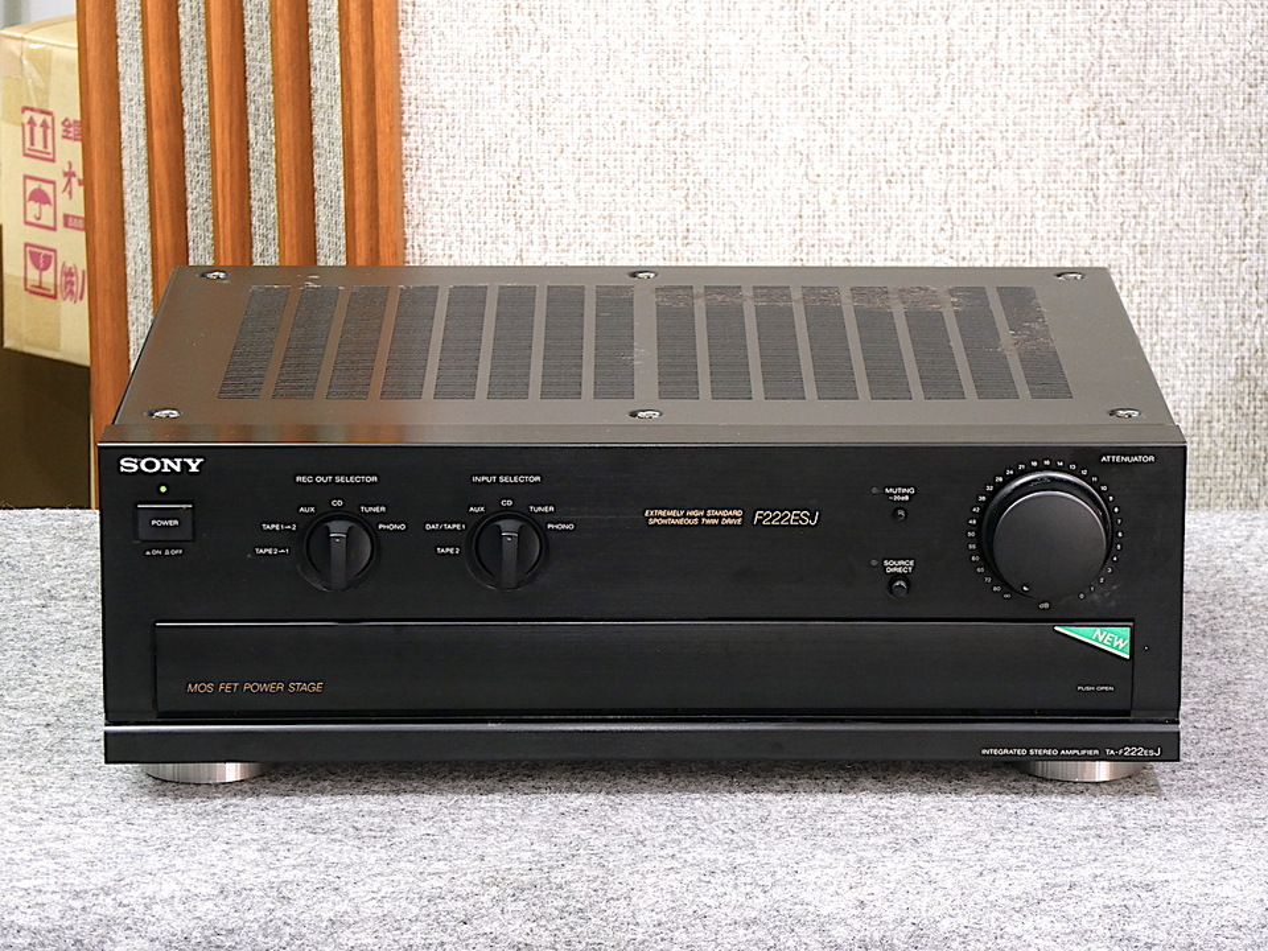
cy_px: 476
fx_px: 4945
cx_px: 634
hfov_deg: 14.6
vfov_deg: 11.0
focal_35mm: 135
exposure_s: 1/2
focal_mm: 24.2
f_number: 5.3
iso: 200
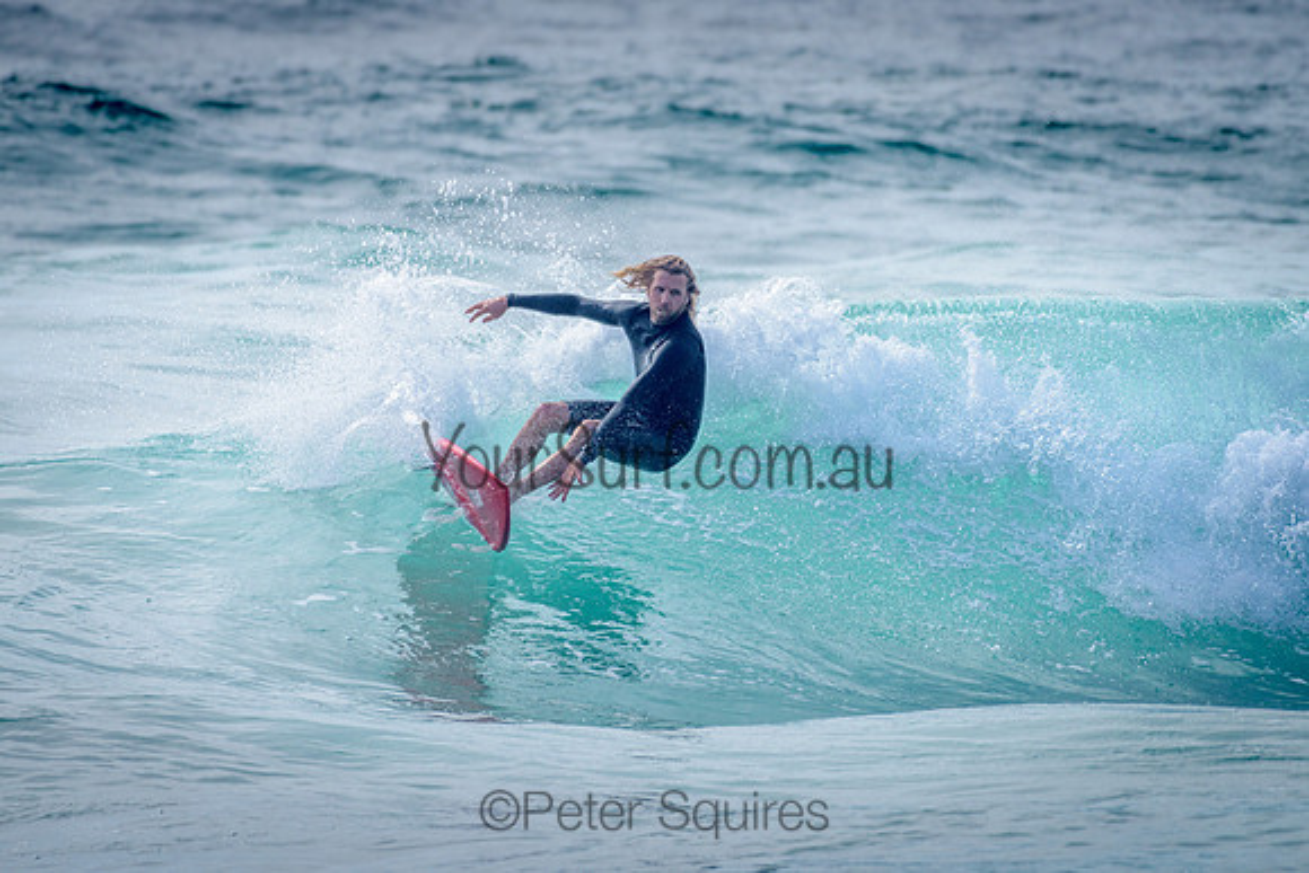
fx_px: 22293
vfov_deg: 2.2
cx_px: 633
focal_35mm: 613
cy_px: 338
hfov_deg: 3.4
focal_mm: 500
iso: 200
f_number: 5.6
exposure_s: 1/2000
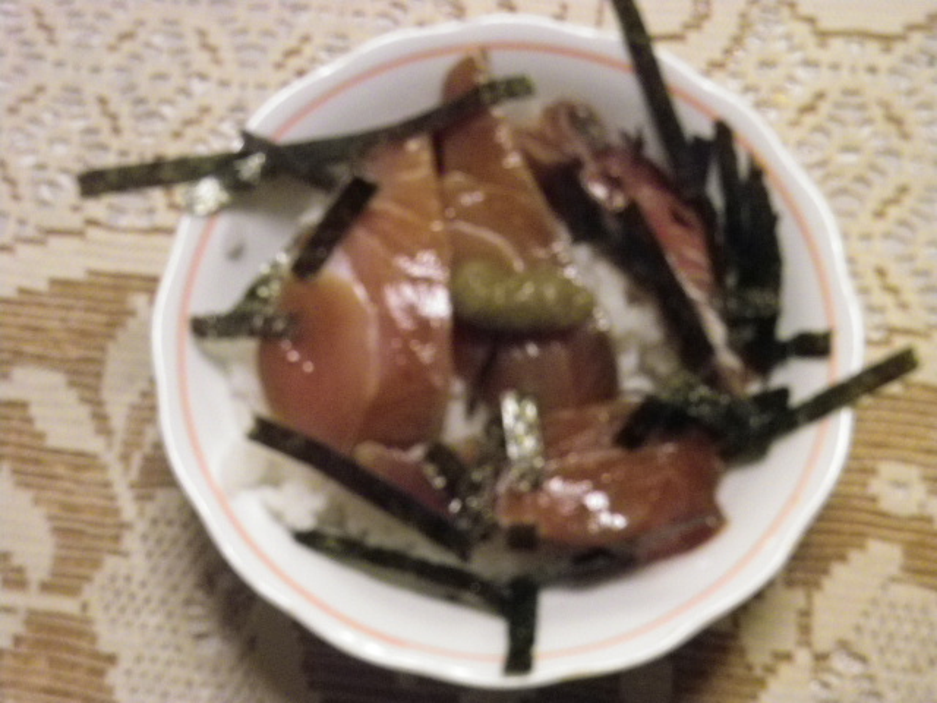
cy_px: 352
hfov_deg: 32.7
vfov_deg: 24.8
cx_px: 468
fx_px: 1597
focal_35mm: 59
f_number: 4.5
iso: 800
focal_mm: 10.4
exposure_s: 1/50
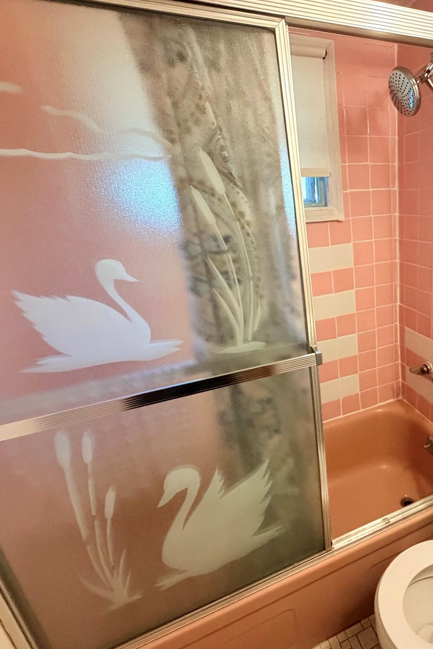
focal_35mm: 20
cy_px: 328
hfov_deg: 57.1
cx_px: 350
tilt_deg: -18.7
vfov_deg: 84.0
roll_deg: +3.6
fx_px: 361
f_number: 2.2
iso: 640
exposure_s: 1/60
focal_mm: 2.22
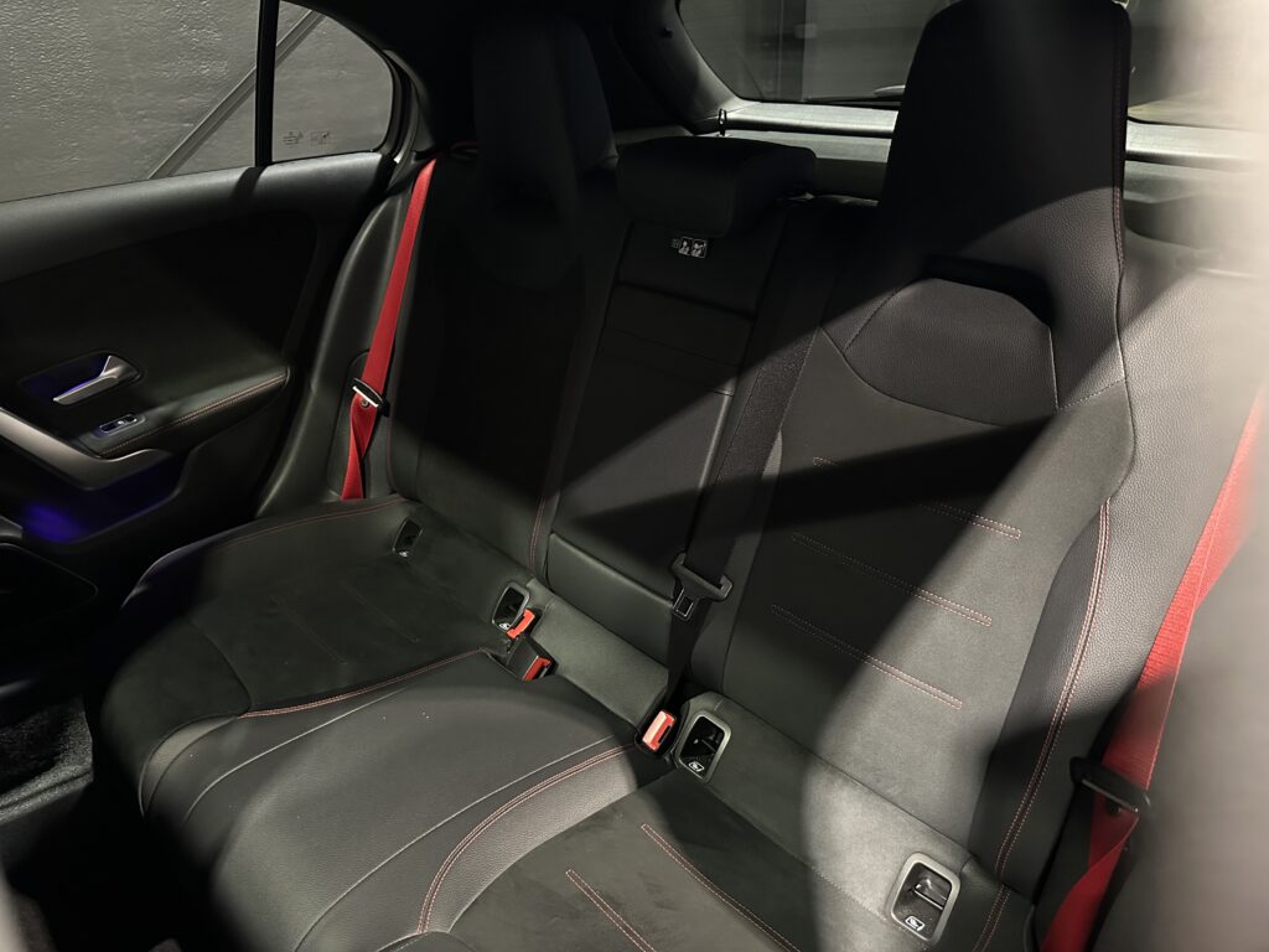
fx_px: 880
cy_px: 476
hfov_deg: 71.6
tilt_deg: -27.9
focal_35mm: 24
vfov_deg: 56.8
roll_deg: +1.5
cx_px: 634
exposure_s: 1/33
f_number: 1.78
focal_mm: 6.86
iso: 1000
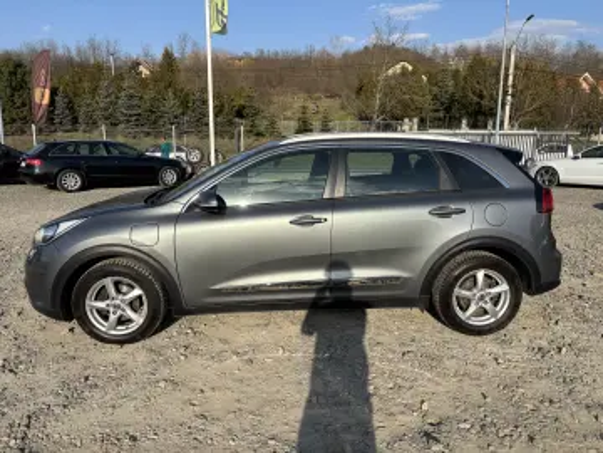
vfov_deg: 53.1
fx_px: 453
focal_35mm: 26
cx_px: 302
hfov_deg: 67.3
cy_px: 226
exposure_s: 1/2710
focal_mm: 5.96
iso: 50
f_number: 1.6
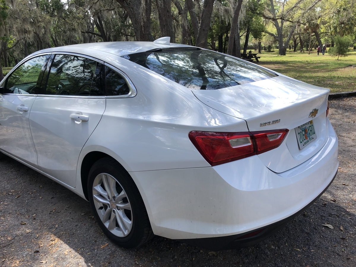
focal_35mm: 28
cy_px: 134
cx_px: 178
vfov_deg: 49.7
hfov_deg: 63.4
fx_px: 288
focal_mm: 3.99
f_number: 1.8
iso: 20
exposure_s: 1/727
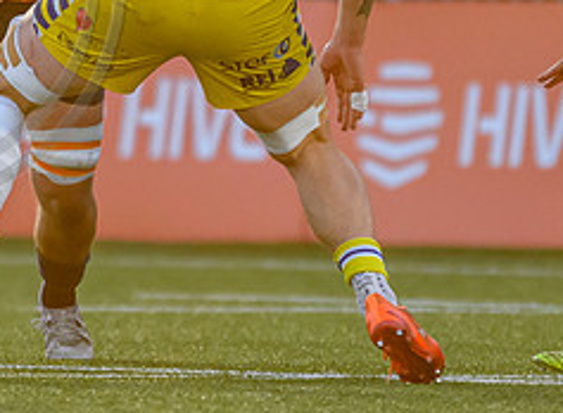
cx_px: 8
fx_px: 36706
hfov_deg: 0.9
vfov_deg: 0.6
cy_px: -59
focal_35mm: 2274
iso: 3200
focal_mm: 560
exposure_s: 1/1250
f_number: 4
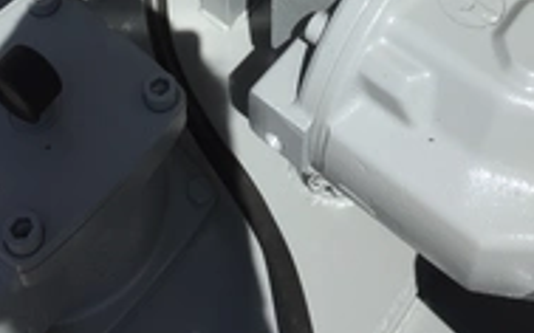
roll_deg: -0.7
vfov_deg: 17.3
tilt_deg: -42.3
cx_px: 260
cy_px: -212
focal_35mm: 65
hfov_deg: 31.5
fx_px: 946
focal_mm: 4.15
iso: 32
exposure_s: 1/2825
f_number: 2.2
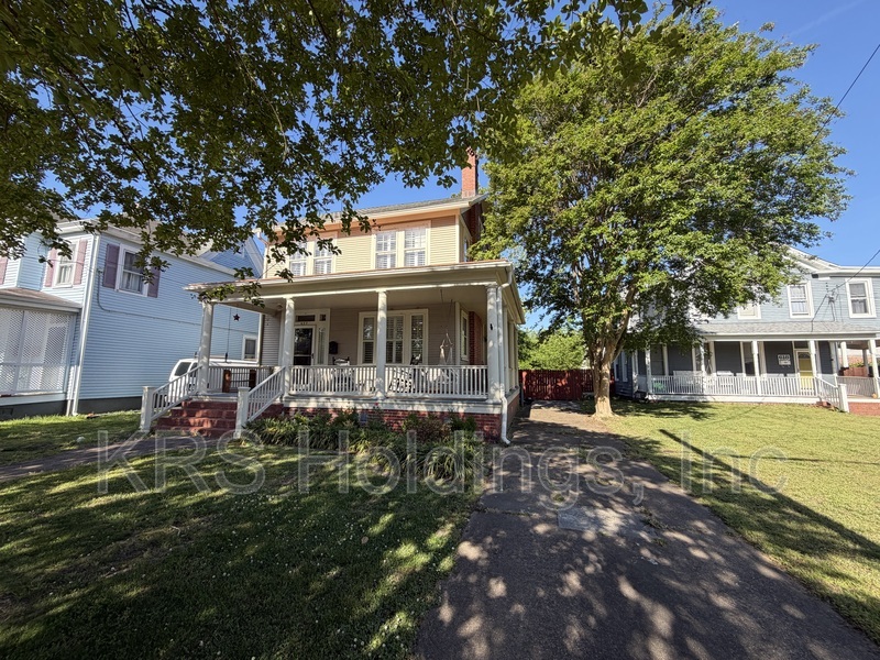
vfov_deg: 85.7
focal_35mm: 14
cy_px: 330
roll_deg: -0.1
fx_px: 356
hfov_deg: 102.1
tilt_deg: +7.1
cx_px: 440
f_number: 2.2
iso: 50
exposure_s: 1/502
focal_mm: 2.22
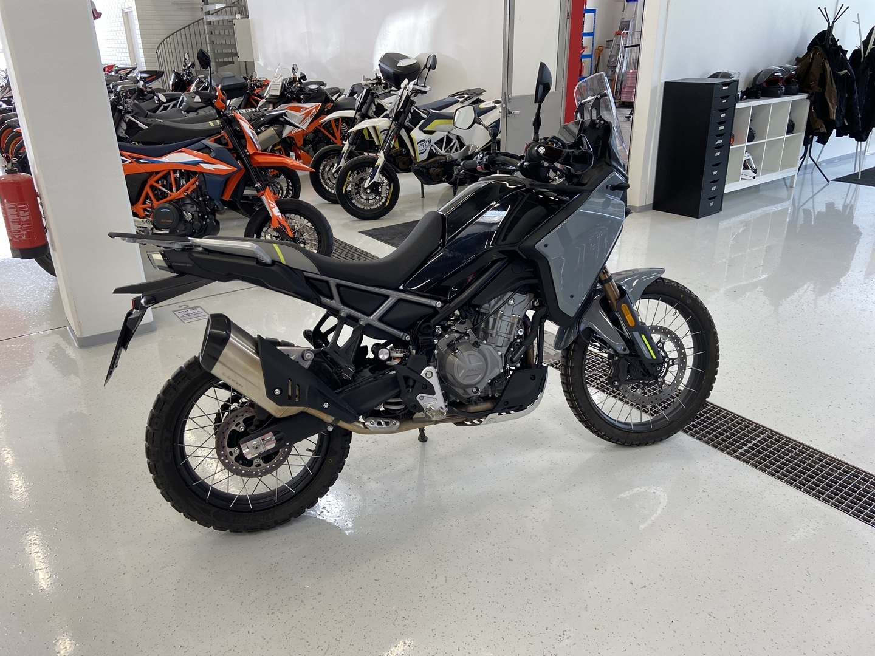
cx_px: 438
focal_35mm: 26
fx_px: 657
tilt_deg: -22.2
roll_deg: +0.8
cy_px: 328
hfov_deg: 67.3
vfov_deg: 53.1
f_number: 1.8
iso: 80
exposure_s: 1/100
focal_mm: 4.25
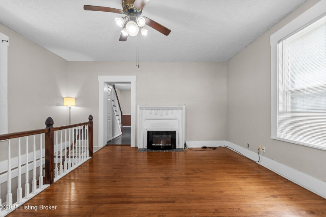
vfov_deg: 77.3
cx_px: 163
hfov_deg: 100.4
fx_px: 136
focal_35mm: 15
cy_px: 108
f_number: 8
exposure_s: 1/8
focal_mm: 10
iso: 400
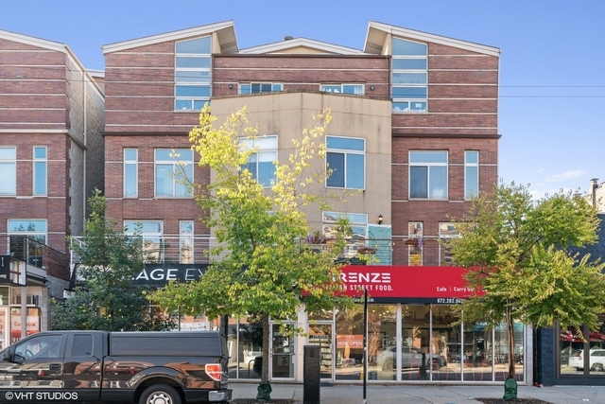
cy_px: 202
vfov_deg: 37.9
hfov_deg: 54.4
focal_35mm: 35
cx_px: 302
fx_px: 588
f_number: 8
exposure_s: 1/40
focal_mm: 35
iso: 320
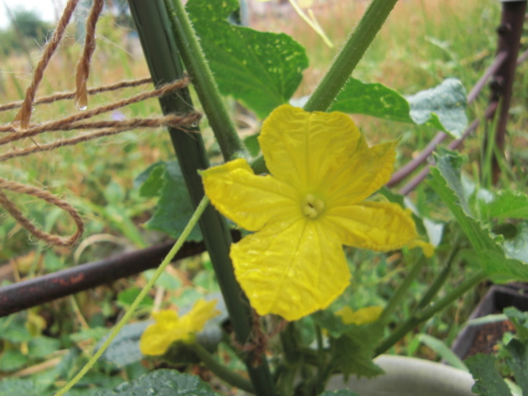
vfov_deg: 49.7
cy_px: 198
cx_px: 264
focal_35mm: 28
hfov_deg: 63.4
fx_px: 427
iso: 50
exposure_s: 1/80
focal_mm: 4.9
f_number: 2.6
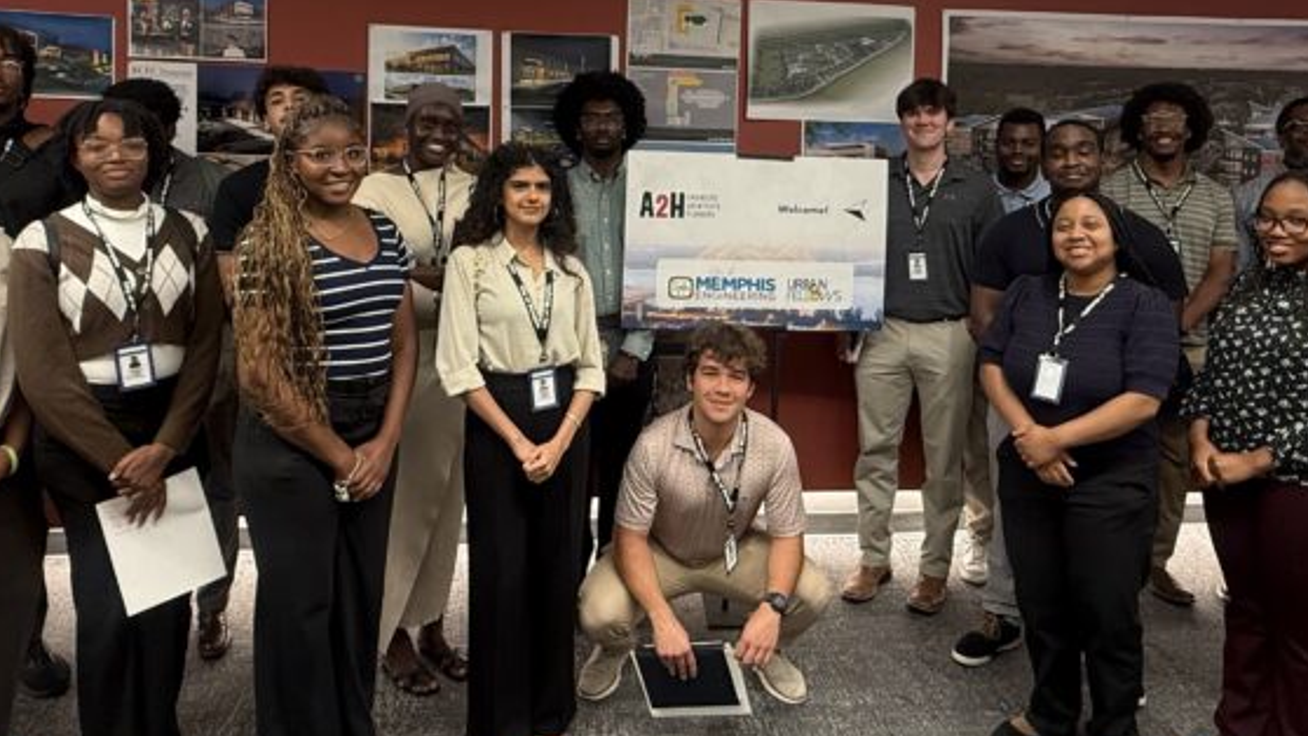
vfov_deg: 40.5
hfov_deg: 67.9
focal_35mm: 28
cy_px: 199
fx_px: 971
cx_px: 684
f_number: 2.2
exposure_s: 1/60
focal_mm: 2.22
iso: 250
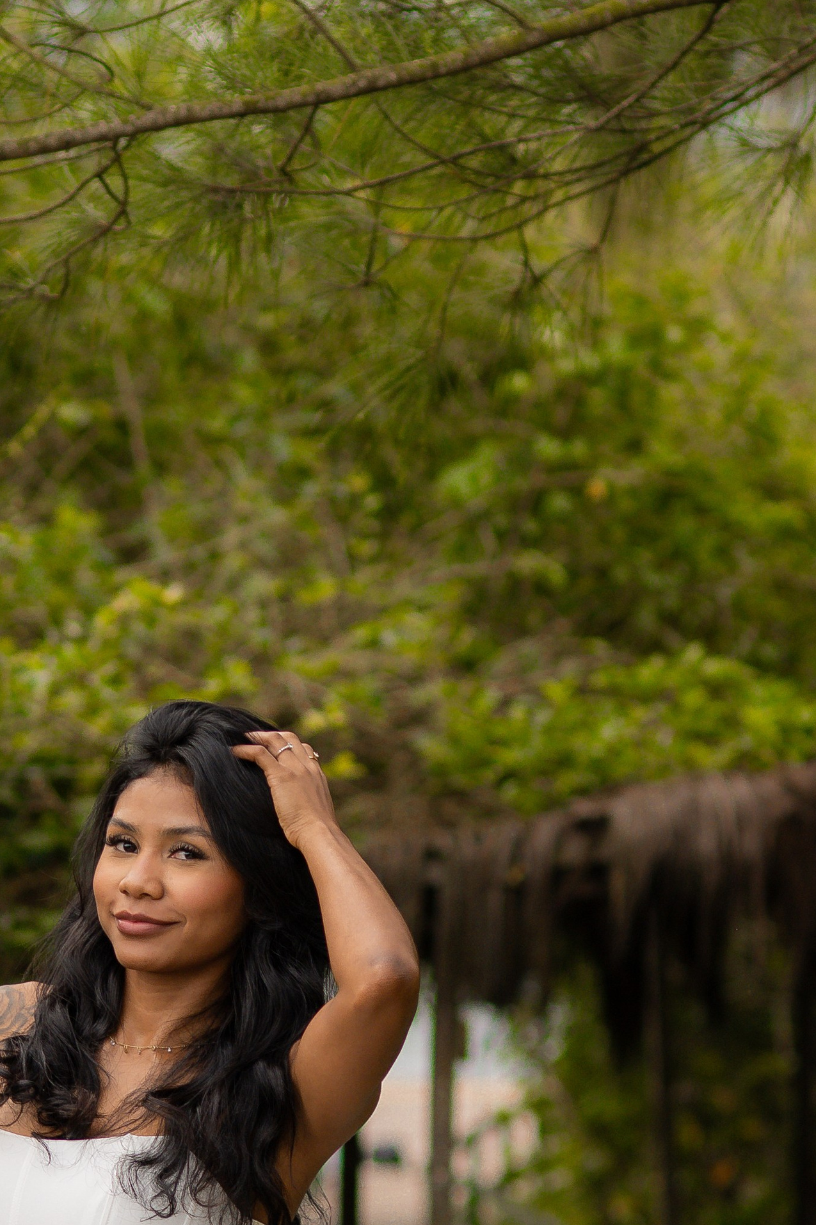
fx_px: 8705
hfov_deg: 5.4
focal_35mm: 256
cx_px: 221
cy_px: 1012
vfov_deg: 8.0
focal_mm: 85
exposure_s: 1/320
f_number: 3.2
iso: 200
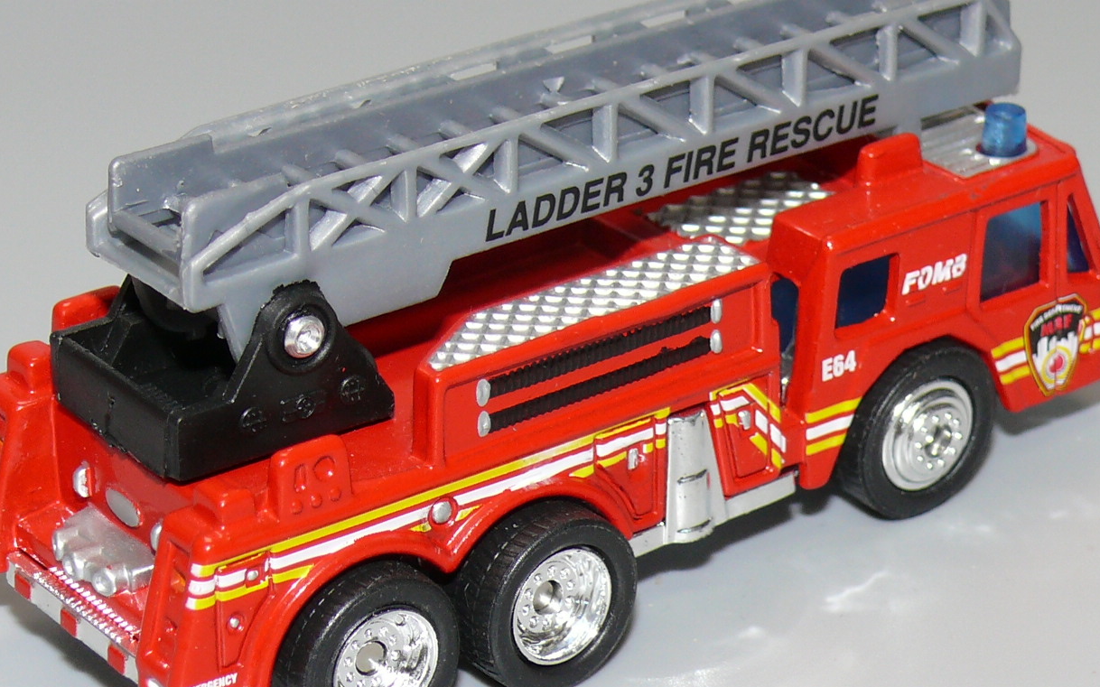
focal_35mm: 142
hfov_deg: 14.7
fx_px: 4257
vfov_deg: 9.2
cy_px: 332
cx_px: 533
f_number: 4
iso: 100
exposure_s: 1/30
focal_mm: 13.4
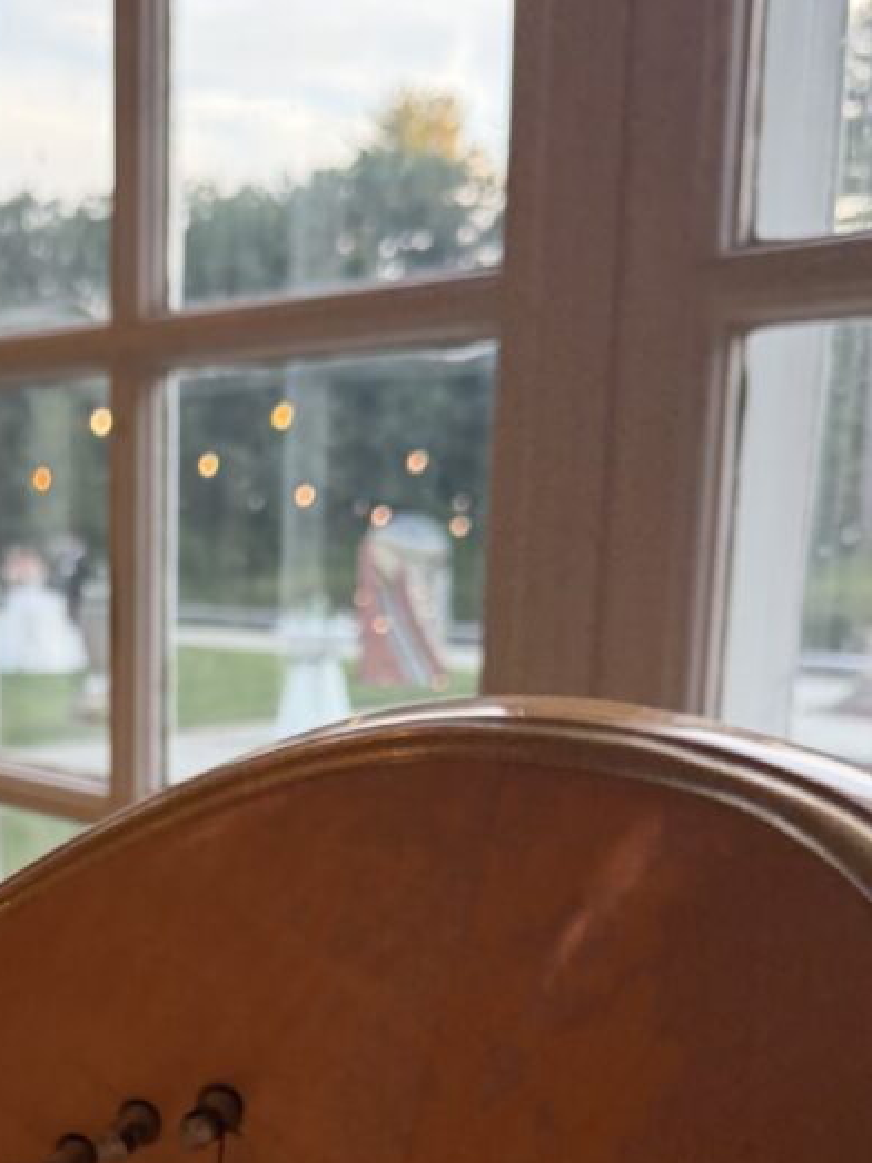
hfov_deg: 29.1
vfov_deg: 39.6
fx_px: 1579
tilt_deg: -12.5
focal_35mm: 47
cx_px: 20
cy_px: 834
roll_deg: -0.7
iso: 200
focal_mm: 6.76
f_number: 1.78
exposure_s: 1/184
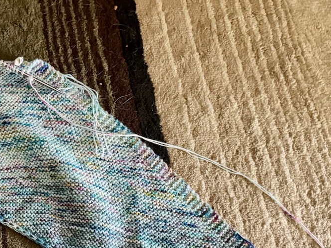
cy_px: 245
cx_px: -11
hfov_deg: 25.5
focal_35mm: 72
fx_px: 688
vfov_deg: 19.9
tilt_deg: -68.0
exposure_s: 1/30
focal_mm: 6.76
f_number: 1.78
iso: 1000
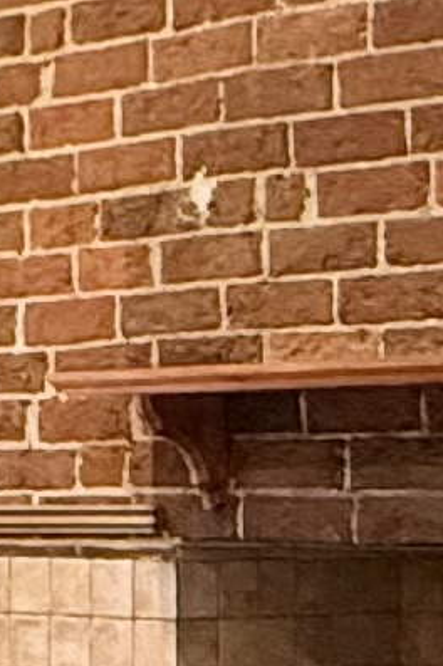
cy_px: 550
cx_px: 284
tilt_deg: -1.0
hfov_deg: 9.3
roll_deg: -0.3
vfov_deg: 13.8
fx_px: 2736
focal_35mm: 148
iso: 640
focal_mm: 2.22
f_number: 2.2
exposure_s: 1/50
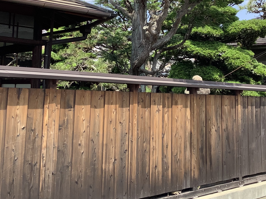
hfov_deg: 34.9
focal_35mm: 55
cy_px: 39
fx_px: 423
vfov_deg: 26.1
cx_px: 148
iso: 25
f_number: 2.4
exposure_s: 1/741
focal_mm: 3.3
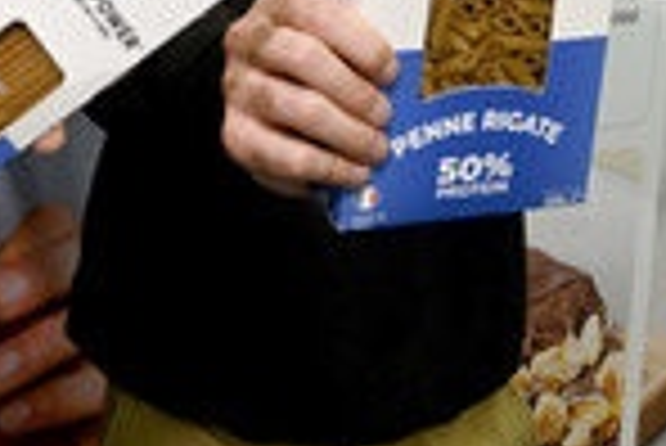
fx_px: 1352
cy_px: -185
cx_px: 151
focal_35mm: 73
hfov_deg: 27.2
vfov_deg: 17.2
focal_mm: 24
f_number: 4.8
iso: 1600
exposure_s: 1/90
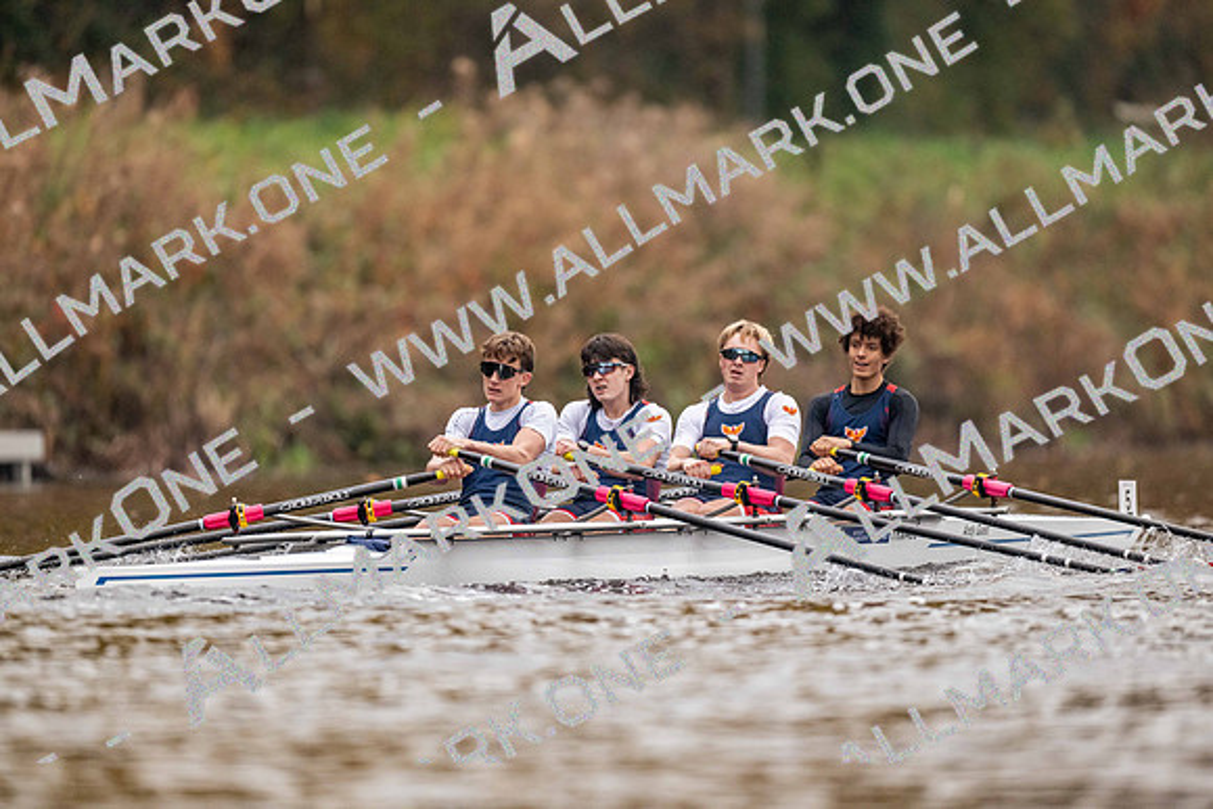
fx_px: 20220
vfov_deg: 2.3
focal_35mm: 600
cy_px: 404
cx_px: 606
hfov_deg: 3.4
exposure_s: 1/2500
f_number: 4
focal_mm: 600
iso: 2800
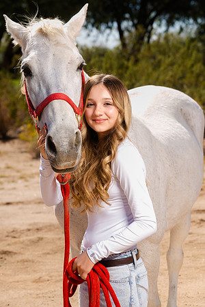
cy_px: 154
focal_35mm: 89
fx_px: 760
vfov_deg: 22.9
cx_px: 102
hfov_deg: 15.4
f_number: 6.3
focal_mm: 89
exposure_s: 1/250
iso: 50
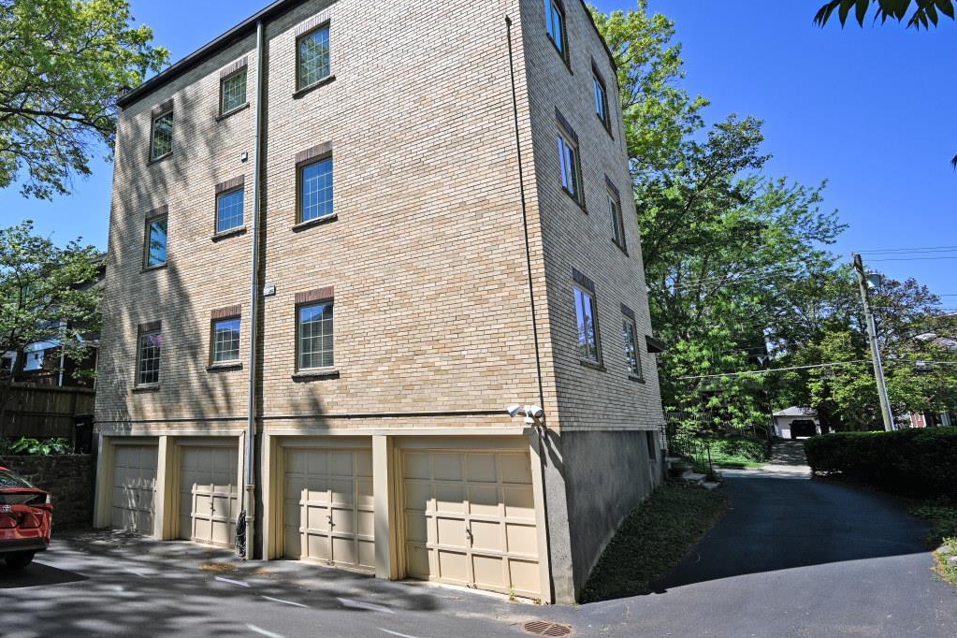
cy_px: 294
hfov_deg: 76.2
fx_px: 585
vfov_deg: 57.2
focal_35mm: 22
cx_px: 321
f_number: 6.3
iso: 100
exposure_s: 1/320
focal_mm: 15
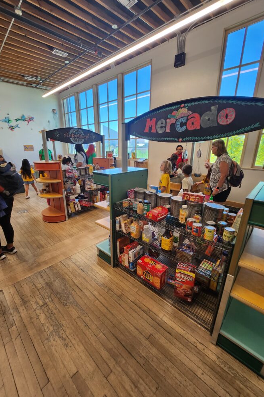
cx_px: 126
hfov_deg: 81.1
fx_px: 154
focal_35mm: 14
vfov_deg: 104.3
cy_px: 197
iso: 80
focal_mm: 1.7
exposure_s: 1/60
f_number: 2.2
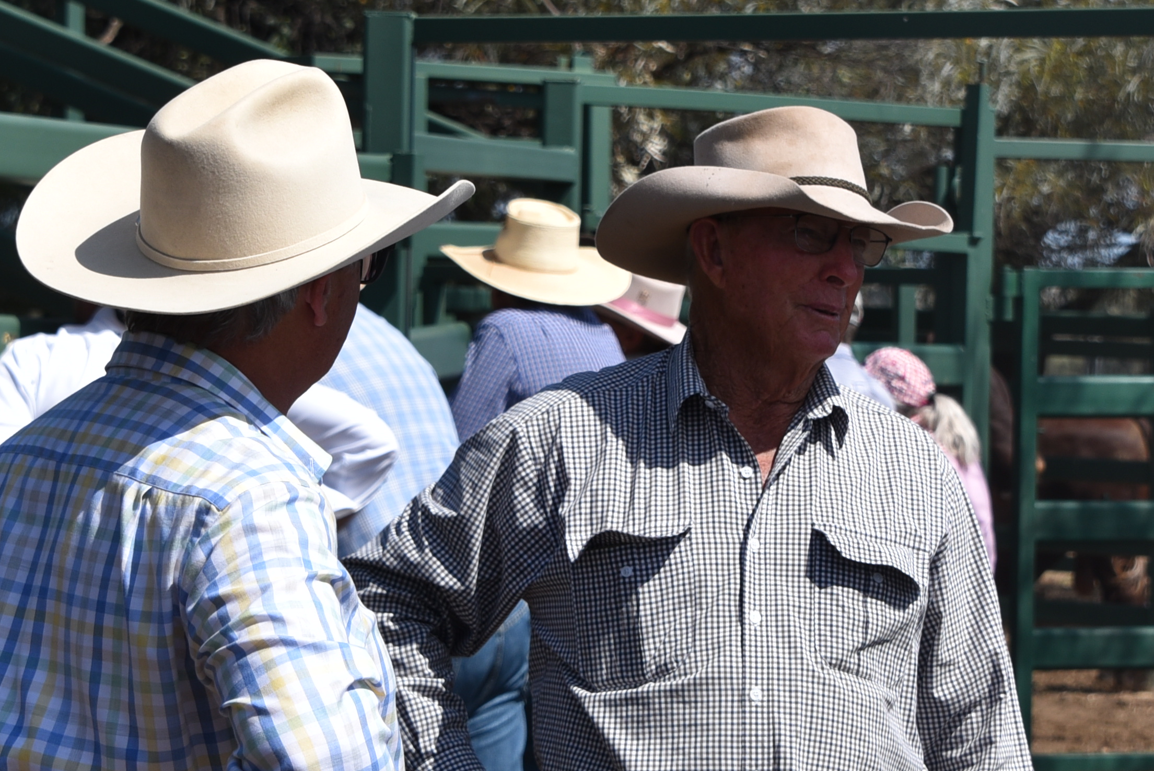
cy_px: 307
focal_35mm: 177
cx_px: 819
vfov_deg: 7.8
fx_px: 5676
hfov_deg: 11.6
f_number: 7.1
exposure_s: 1/800
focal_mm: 65
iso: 200
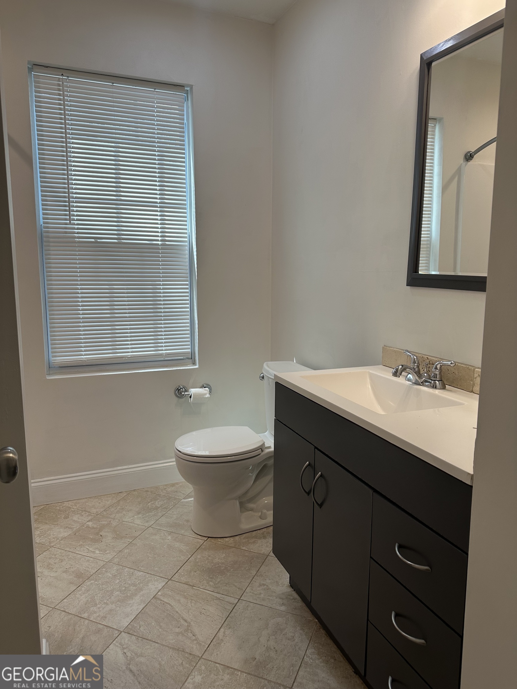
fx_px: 478
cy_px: 344
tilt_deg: -8.0
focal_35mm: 24
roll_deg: +0.3
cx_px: 258
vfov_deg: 71.6
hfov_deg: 56.8
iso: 64
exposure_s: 1/146
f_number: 1.78
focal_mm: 6.86
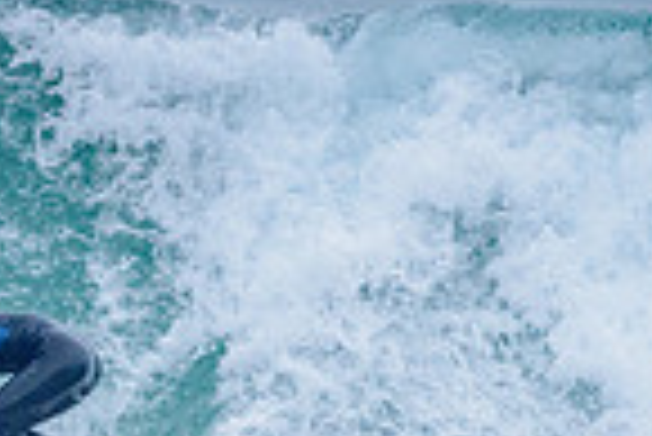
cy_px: 426
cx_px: -128
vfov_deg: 0.6
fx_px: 44434
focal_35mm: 2451
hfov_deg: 0.8
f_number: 5.6
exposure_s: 1/2000
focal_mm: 500
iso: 2200
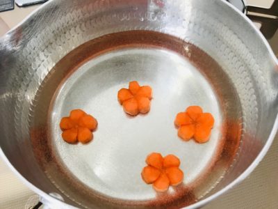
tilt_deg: -61.0
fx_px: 225
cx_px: 139
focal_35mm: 28
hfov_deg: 63.4
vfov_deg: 49.7
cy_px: 104
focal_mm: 3.99
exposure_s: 1/33
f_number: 1.8
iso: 25
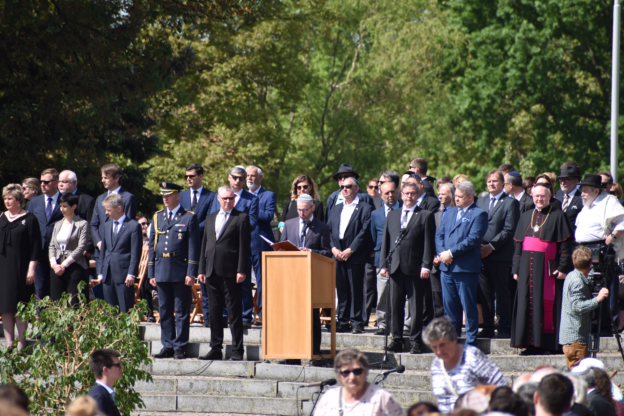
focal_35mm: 450
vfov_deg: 3.1
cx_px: 312
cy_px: 208
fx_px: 7802
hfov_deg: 4.6
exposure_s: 1/640
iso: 200
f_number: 6.3
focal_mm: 300
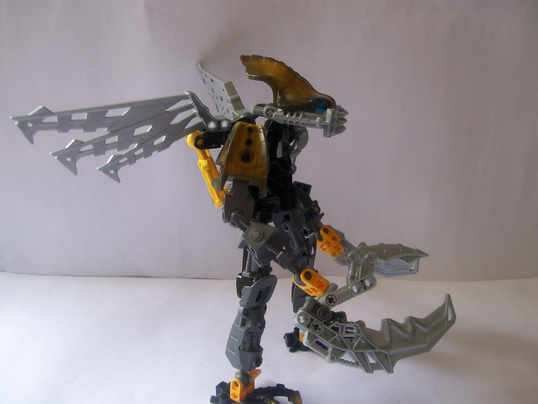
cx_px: 269
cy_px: 202
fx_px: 560
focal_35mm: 36
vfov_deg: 39.7
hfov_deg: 51.4
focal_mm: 6
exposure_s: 1/78.1
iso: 80
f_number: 2.7
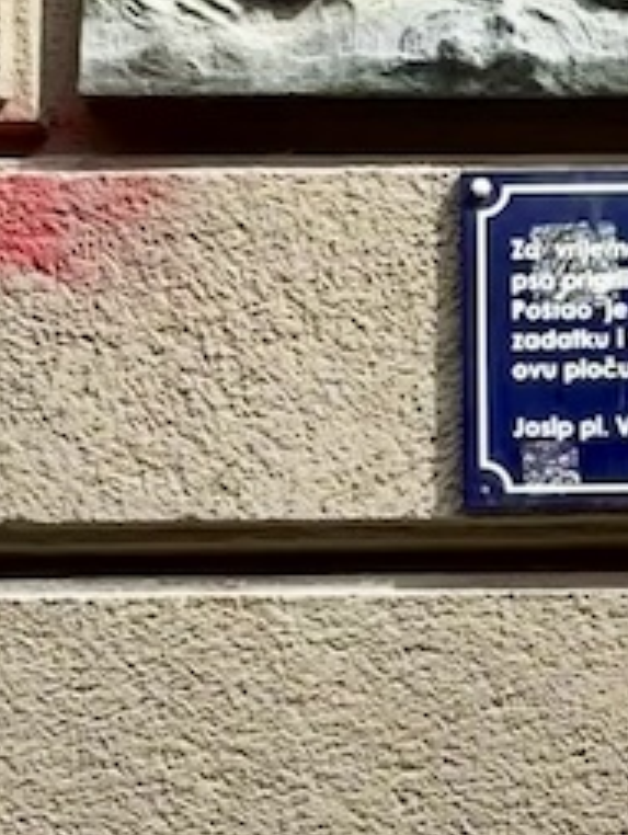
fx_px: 5264
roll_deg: -0.2
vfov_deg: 9.1
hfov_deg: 6.7
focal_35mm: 218
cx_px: 937
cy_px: 298
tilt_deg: +5.1
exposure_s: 1/763
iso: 32
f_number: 1.6
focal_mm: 5.96
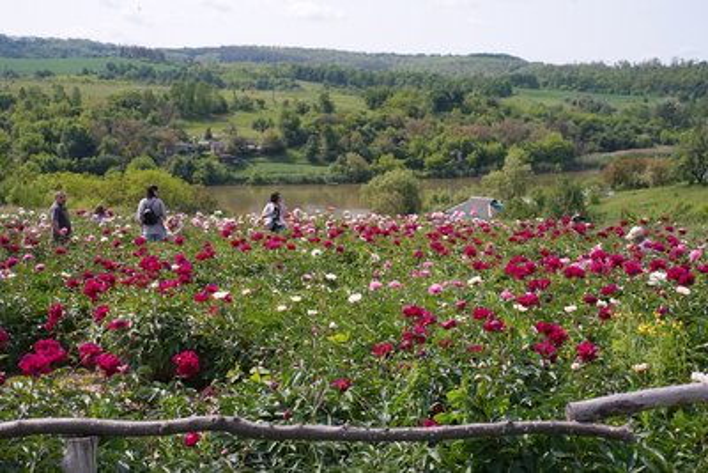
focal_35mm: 46
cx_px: 354
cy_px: 236
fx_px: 905
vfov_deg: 29.3
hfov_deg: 42.7
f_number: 4
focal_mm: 46
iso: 800
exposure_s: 1/160
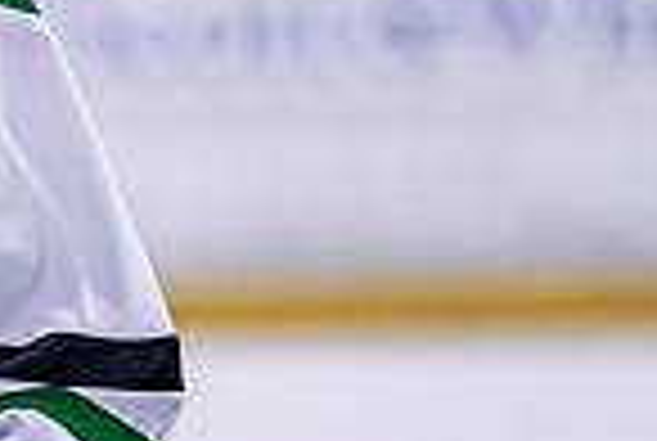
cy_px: -67
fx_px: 13898
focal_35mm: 760
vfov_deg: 1.8
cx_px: -264
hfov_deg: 2.7
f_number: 2.8
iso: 2500
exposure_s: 1/1250
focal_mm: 143
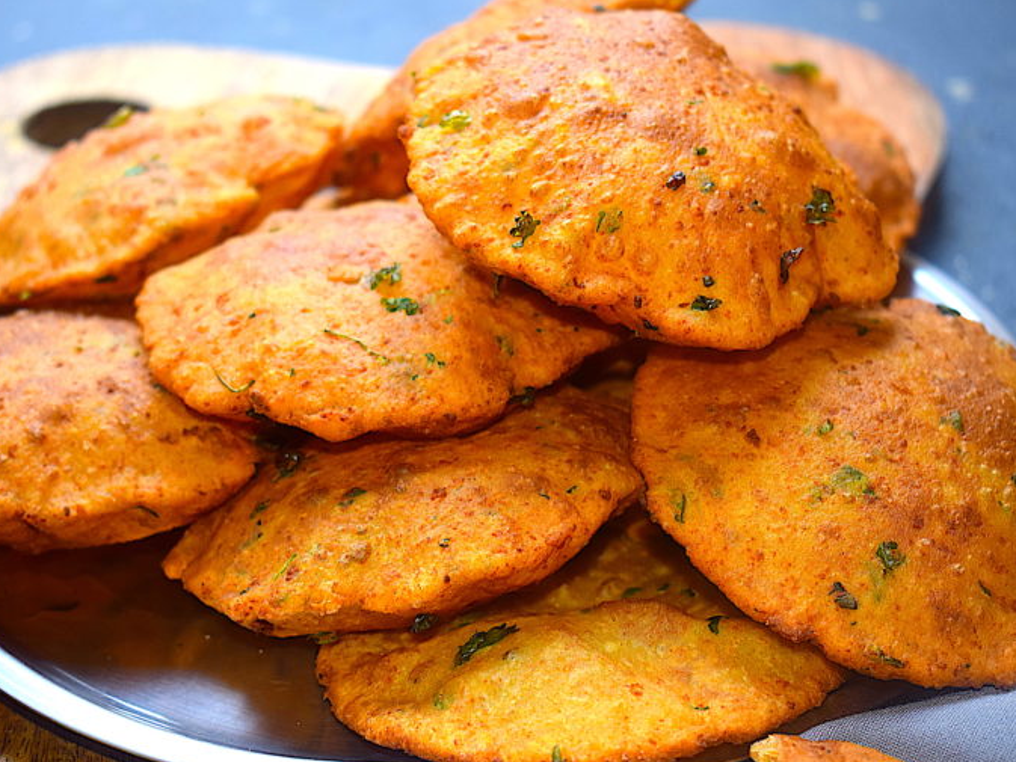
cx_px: 512
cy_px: 380
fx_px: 2319
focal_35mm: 79
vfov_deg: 18.7
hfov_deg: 24.7
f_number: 5.3
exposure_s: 1/100
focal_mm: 48
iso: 500
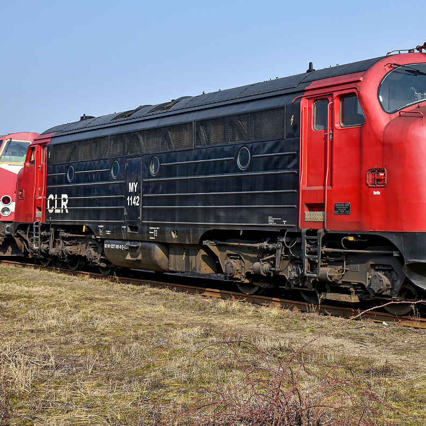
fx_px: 696
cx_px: 313
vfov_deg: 34.0
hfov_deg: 33.4
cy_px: 214
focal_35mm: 50
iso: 200
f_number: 8
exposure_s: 1/500
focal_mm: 26
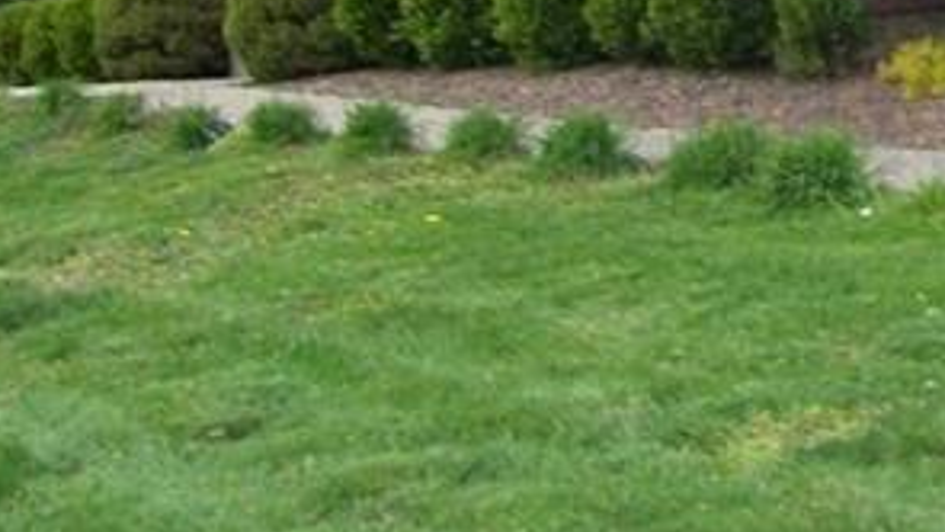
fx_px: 3408
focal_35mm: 136
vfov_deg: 8.5
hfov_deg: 14.8
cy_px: -513
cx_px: 1368
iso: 80
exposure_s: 1/143
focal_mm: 6
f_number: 2.7
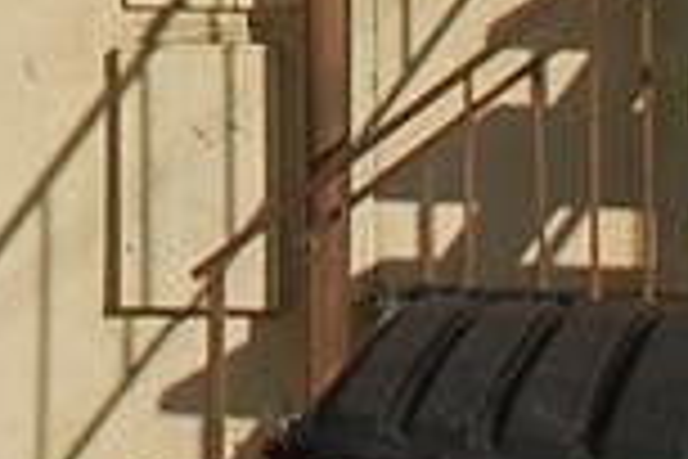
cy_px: -826
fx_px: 4784
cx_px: -378
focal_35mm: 250
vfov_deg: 5.2
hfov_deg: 8.0
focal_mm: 25
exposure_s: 1/500
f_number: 11
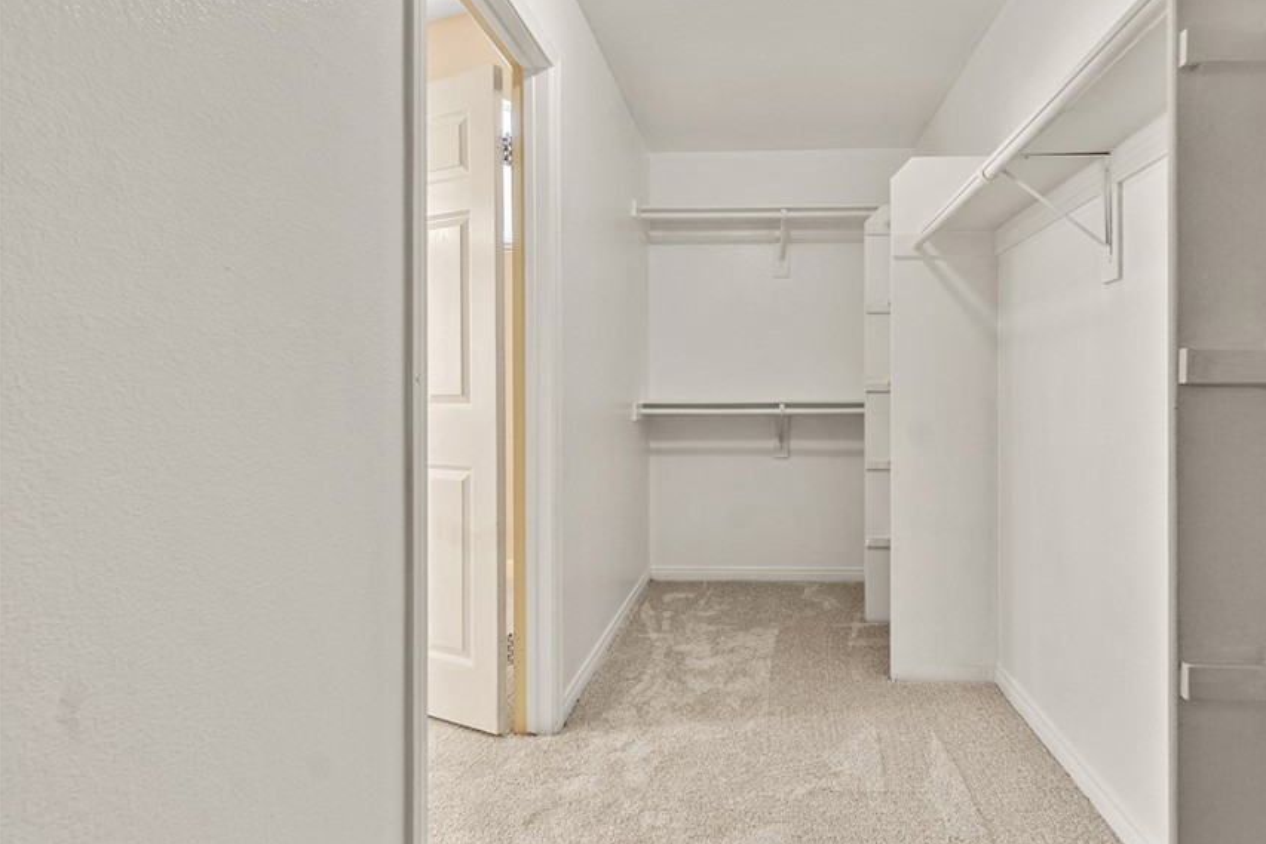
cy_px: 406
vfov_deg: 67.4
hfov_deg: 88.9
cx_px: 757
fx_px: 633
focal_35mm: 18
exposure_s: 1/4
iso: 400
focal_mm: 10
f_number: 8
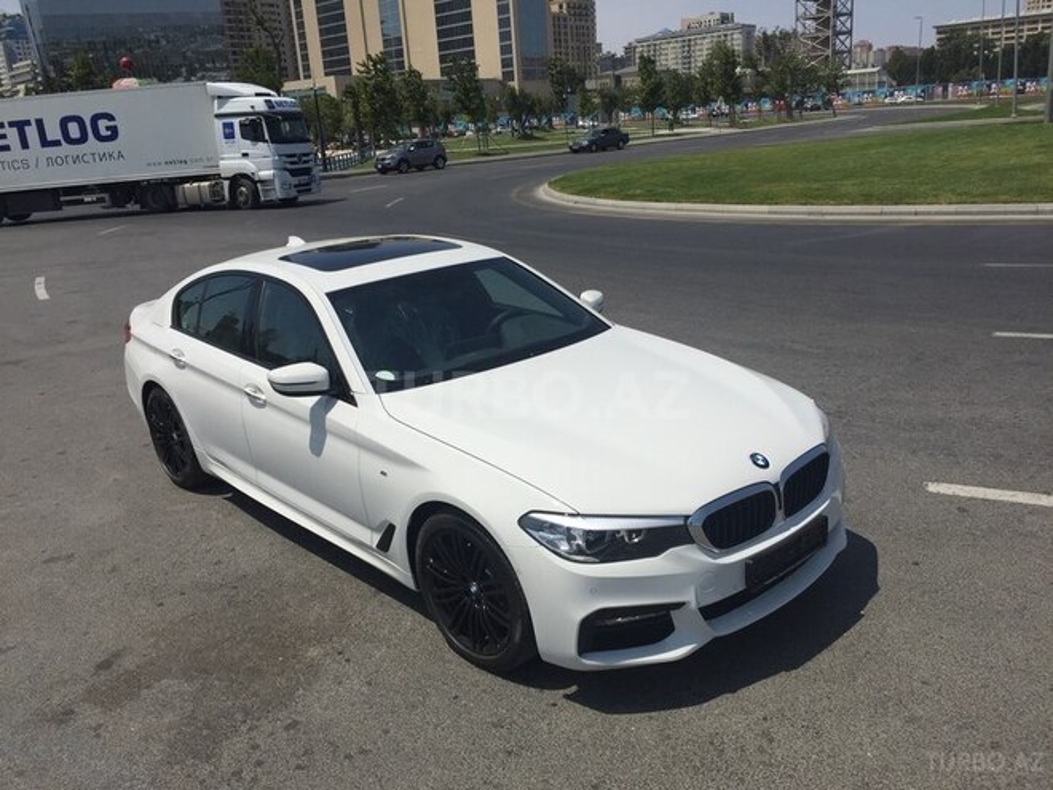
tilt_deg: -16.7
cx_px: 526
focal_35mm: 29
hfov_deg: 61.7
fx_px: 882
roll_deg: +2.4
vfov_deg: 48.2
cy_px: 395
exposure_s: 1/5650
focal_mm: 4.15
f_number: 2.2
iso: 32
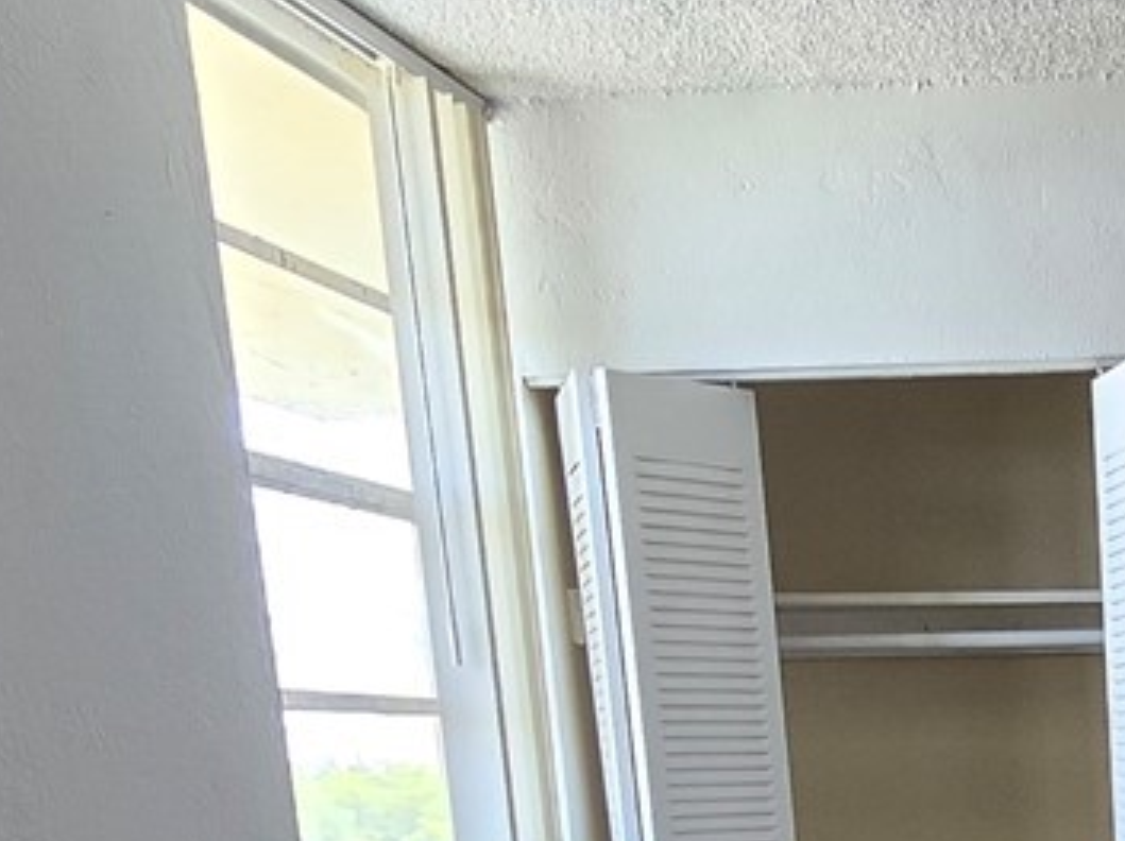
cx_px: 1329
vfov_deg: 20.9
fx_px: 1916
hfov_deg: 28.7
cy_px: 1268
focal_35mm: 59
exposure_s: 1/60
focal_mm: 2.2
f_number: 2.2
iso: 80
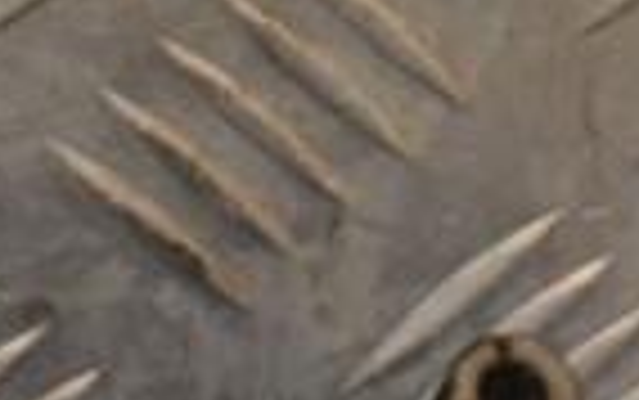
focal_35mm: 633
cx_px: 315
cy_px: 885
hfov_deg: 3.3
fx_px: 11032
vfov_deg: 2.1
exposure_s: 1/200
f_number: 5.6
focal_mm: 98
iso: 800
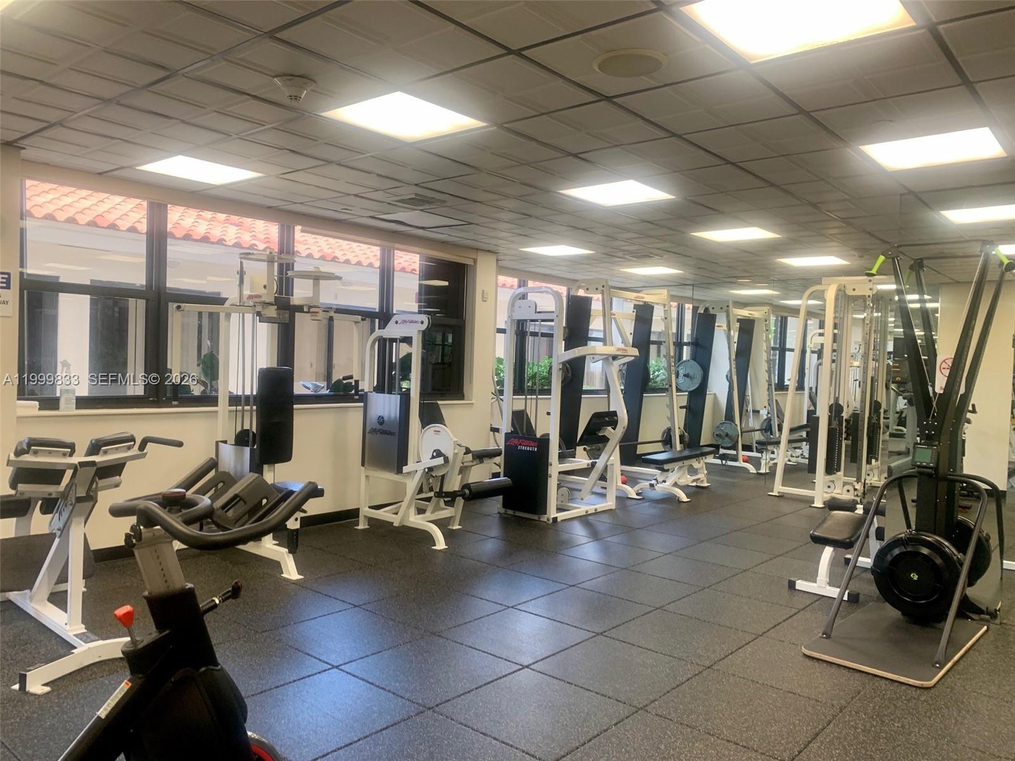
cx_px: 508
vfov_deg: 53.1
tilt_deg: -1.0
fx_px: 762
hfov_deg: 67.3
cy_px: 380
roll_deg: -0.7
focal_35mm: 26
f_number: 1.8
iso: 64
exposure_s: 1/48
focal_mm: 4.25
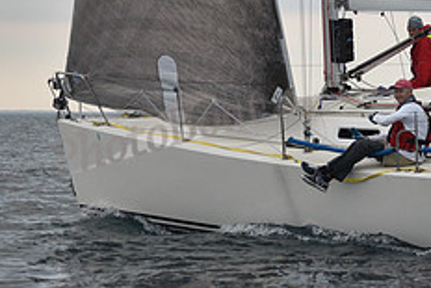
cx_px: 411
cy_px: 7
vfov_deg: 7.8
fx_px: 2096
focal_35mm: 175
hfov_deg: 11.6
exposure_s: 1/640
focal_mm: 70
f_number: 2.8
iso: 640
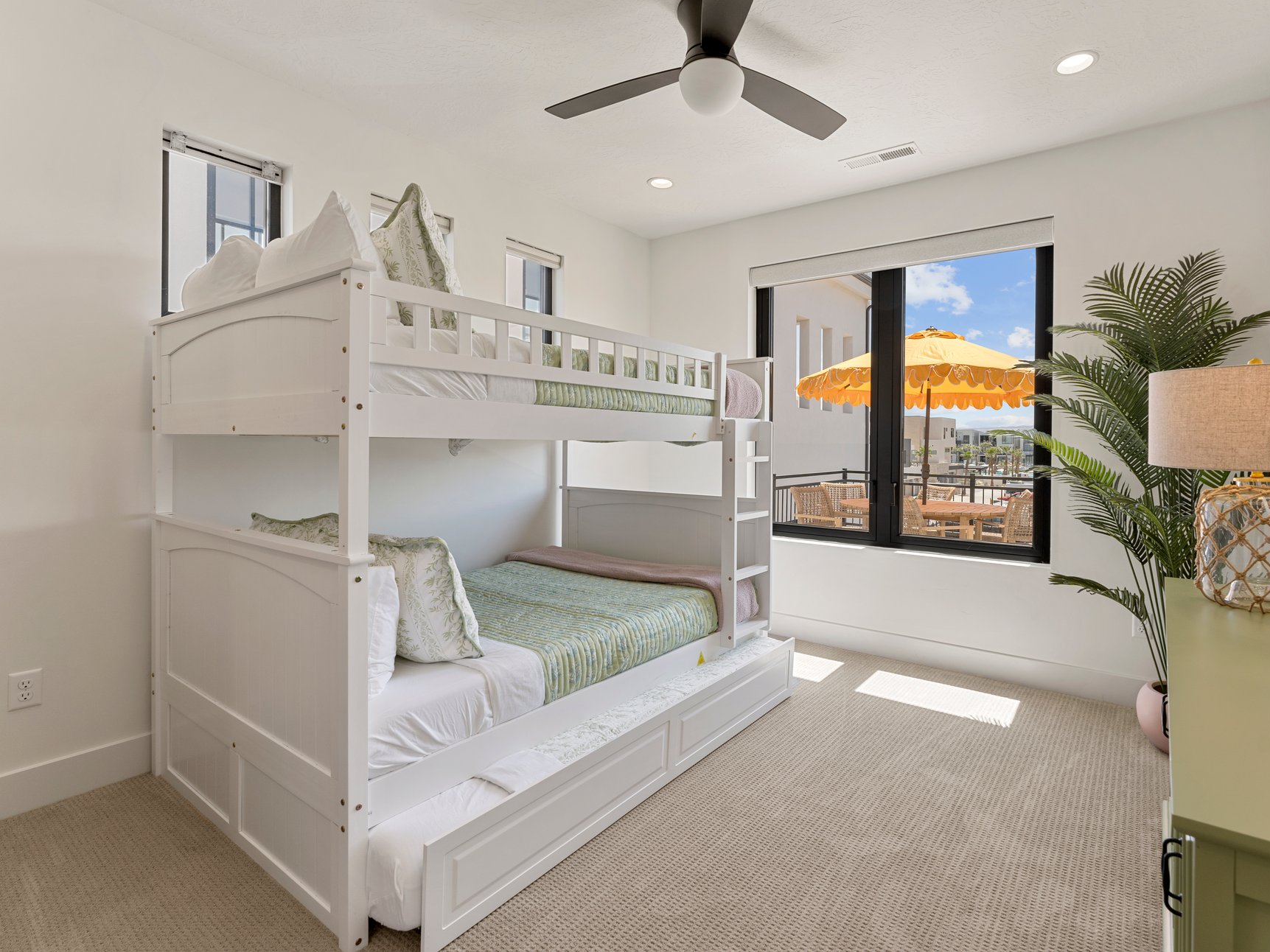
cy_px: 450
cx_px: 719
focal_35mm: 17
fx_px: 625
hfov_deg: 90.4
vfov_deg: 74.6
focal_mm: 14.9
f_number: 8
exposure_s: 1/25
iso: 100
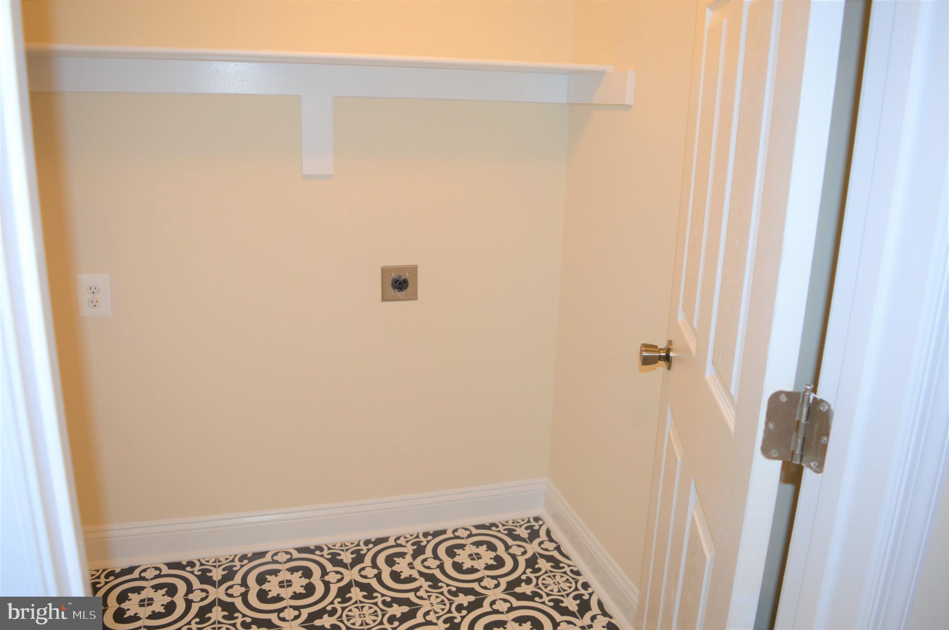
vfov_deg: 47.8
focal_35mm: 27
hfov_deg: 67.4
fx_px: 711
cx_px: 474
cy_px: 315
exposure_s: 1/60
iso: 400
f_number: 4
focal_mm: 18
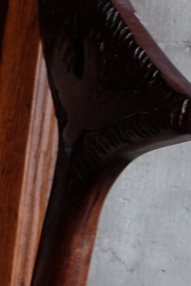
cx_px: -422
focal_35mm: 204
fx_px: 1622
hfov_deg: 6.1
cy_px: 397
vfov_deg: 9.8
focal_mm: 23.2
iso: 640
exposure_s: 1/100
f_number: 5
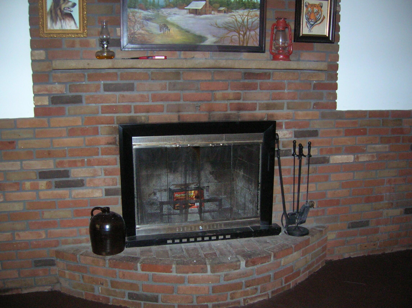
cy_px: 154
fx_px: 404
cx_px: 206
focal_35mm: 34
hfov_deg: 54.0
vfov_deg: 41.7
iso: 200
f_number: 2.9
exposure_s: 1/60.1
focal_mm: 5.7
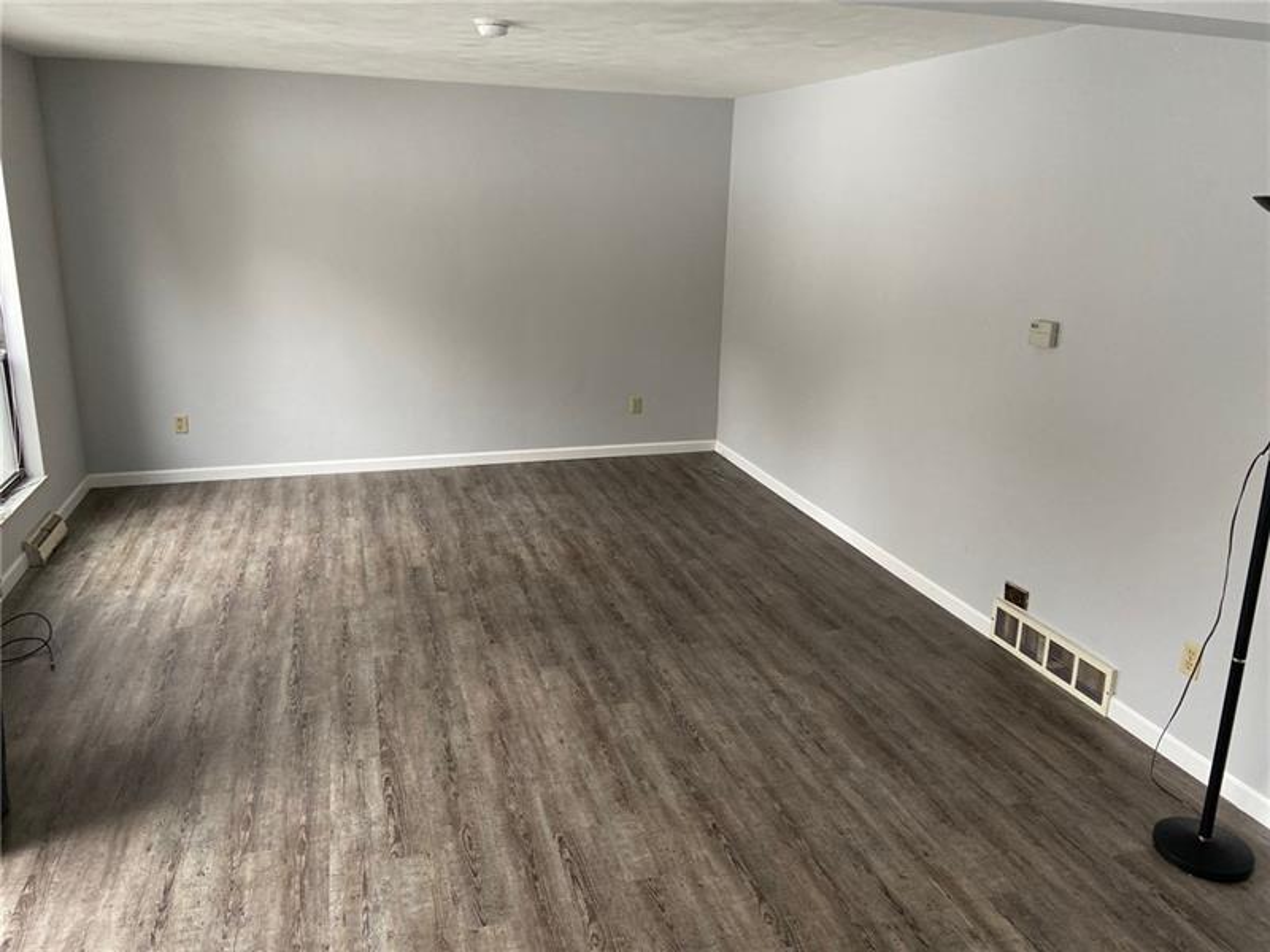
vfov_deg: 53.1
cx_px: 635
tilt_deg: -15.4
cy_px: 476
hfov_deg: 67.3
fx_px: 954
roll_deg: -0.9
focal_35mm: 26
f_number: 1.8
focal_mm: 4.25
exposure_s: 1/60
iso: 160
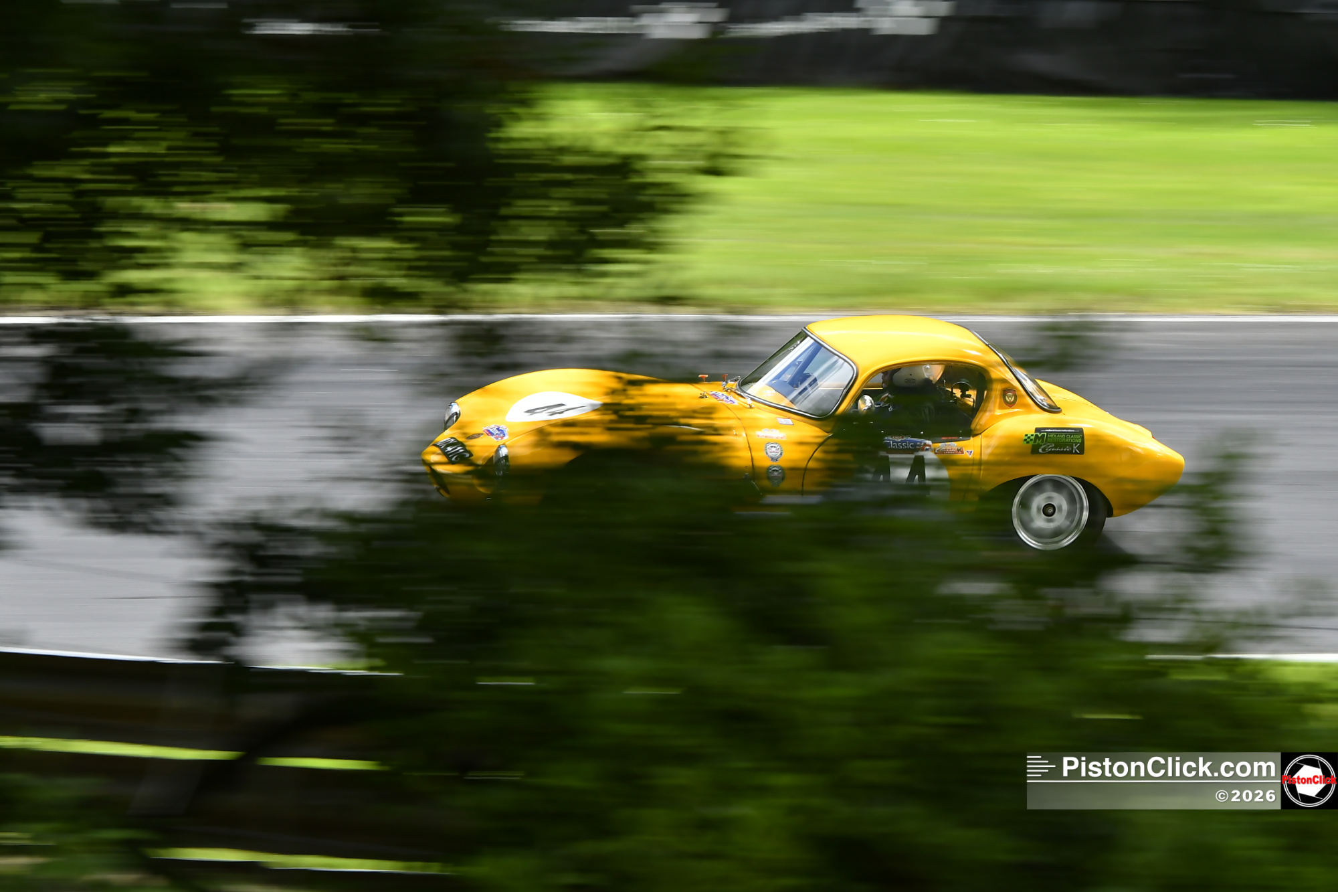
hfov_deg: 14.9
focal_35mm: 138
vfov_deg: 9.9
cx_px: 669
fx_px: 5128
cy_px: 446
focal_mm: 92
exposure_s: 1/80
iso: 250
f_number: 5.6
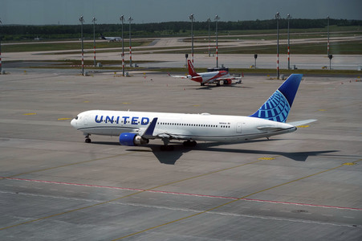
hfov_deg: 24.5
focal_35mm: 83
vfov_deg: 16.4
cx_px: 181
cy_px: 120
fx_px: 834
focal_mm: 83
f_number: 6.3
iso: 640
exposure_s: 1/2000
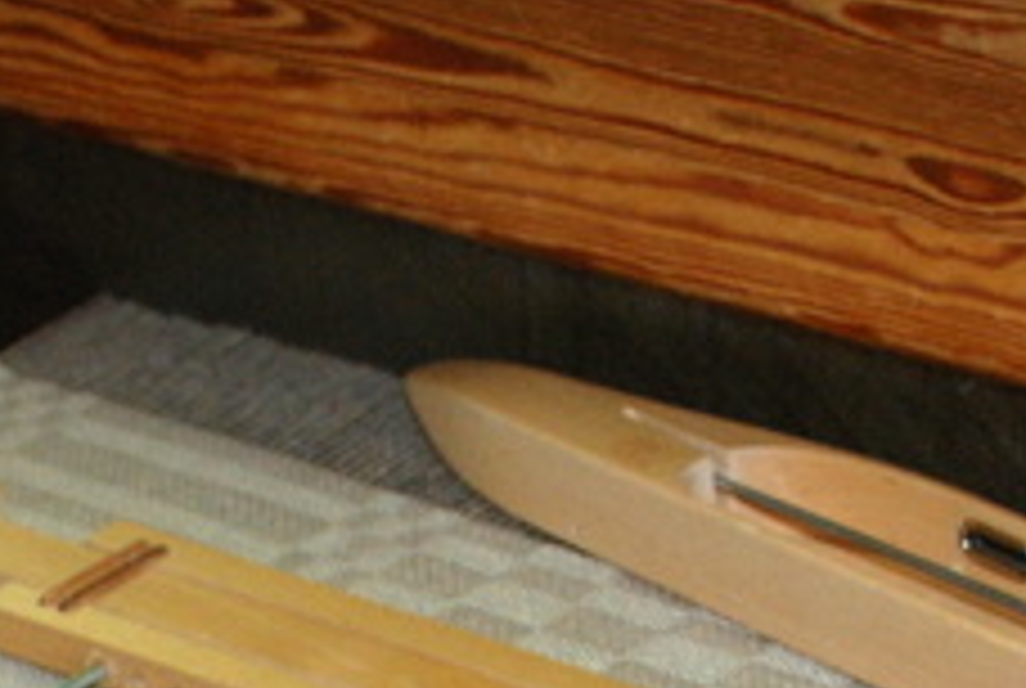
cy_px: 1057
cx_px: 418
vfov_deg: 9.1
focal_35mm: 148
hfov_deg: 13.8
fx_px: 4226
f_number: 4
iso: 400
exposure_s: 1/60
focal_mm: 22
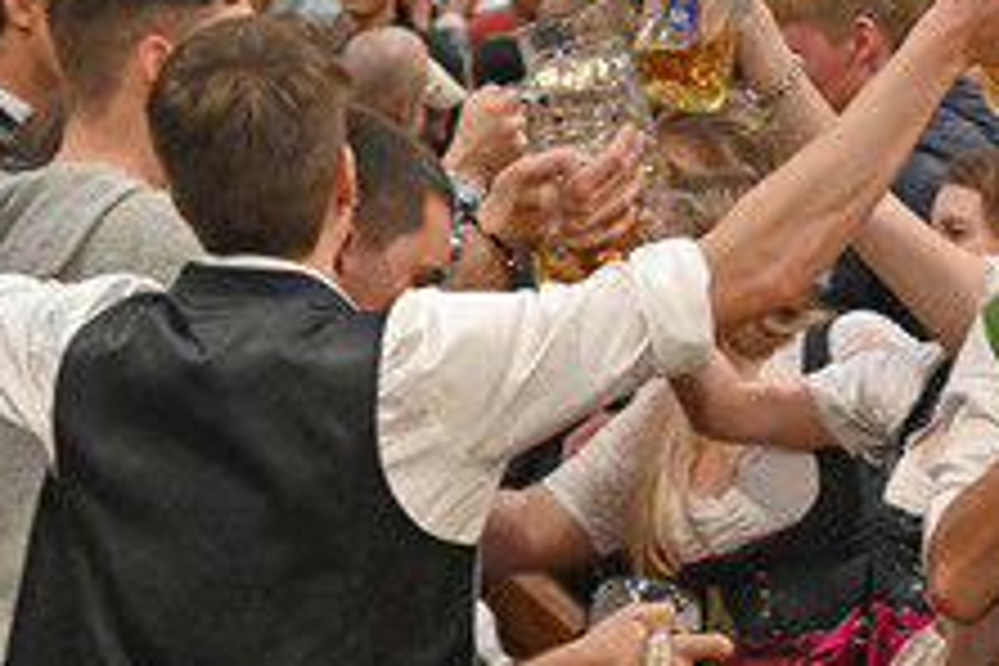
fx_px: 5799
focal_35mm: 209
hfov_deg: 9.8
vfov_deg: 6.6
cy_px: 392
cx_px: 846
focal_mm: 69
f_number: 6
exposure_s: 1/125
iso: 12800
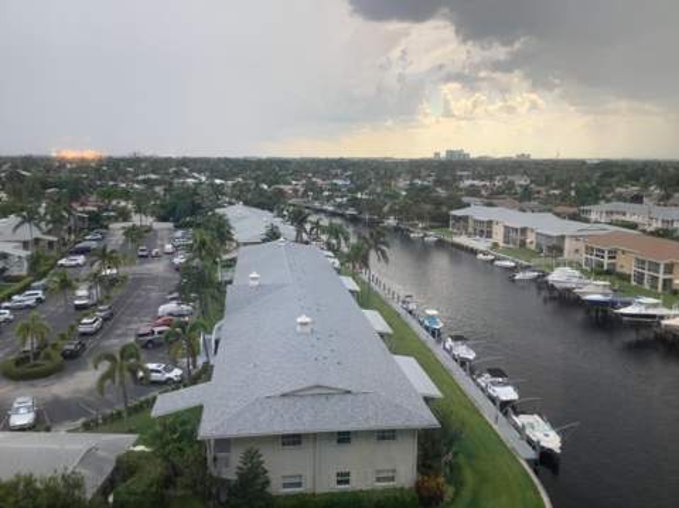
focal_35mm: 31
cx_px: 340
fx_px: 607
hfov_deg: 58.4
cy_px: 254
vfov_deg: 45.4
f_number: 2.4
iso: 32
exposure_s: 1/120
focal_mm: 3.3
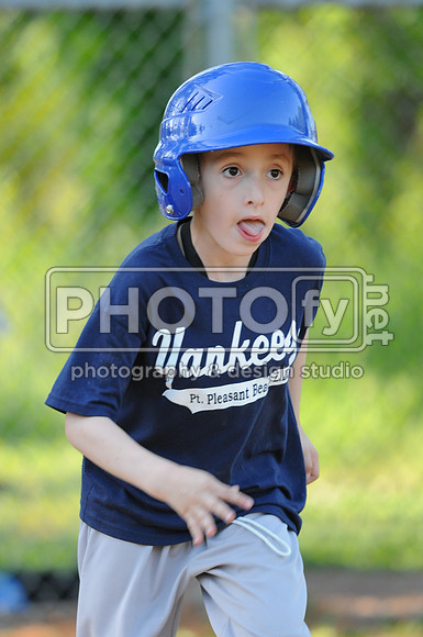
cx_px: 212
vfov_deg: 4.6
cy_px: 318
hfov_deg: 3.0
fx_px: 7954
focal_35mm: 450
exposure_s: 1/500
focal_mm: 300
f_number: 4
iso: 800
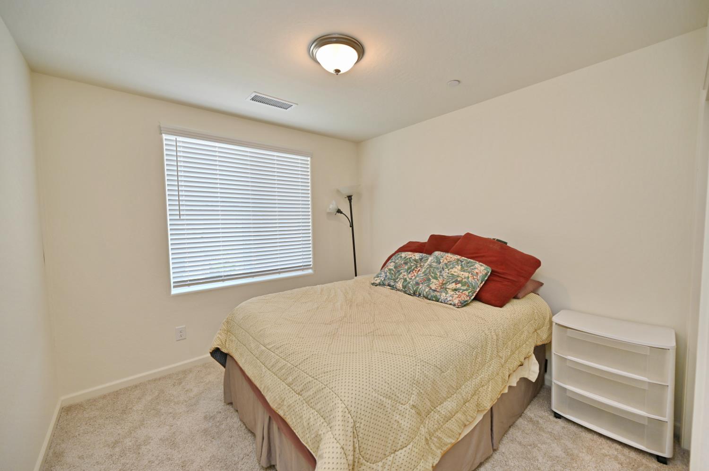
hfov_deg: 104.3
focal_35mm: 14
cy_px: 236
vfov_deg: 81.1
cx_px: 354
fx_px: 276
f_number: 4.5
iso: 200
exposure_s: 1/80
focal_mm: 14
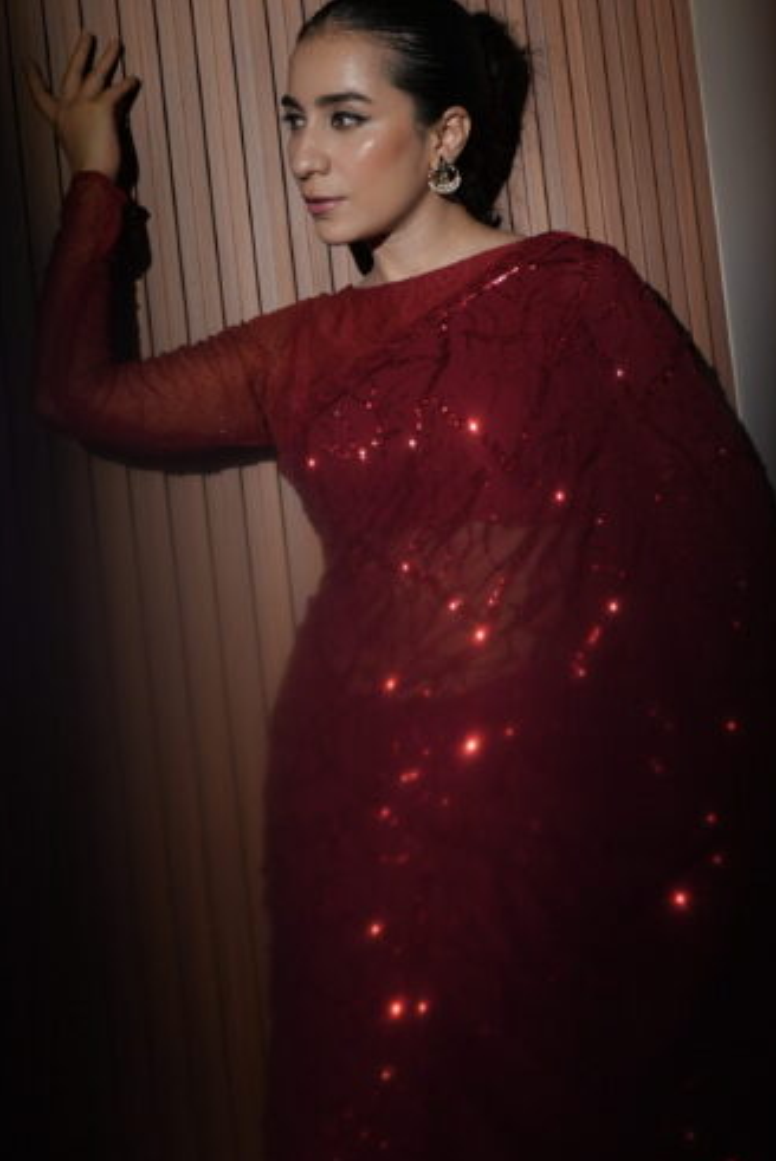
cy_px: 265
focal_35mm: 64
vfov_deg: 30.8
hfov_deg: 21.2
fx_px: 2066
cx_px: 305
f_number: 1.4
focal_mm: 35
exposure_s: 1/100
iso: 1000
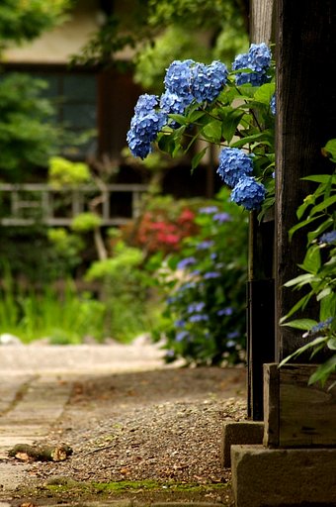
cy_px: 254
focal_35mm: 270
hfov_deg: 5.1
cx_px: 168
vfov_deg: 7.6
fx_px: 3790
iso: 400
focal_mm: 180
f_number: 7.1
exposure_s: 1/125
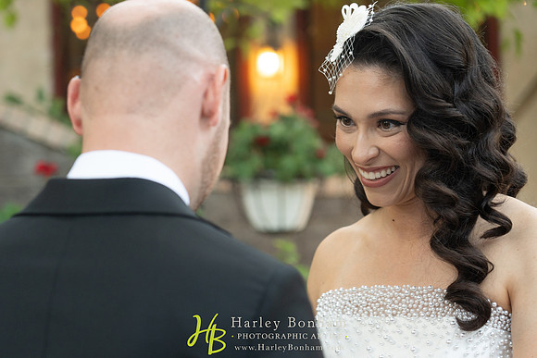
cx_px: 233
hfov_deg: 18.8
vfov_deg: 12.6
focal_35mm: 109
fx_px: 1623
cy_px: 203
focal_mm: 96
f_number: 4
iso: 1250
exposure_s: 1/125
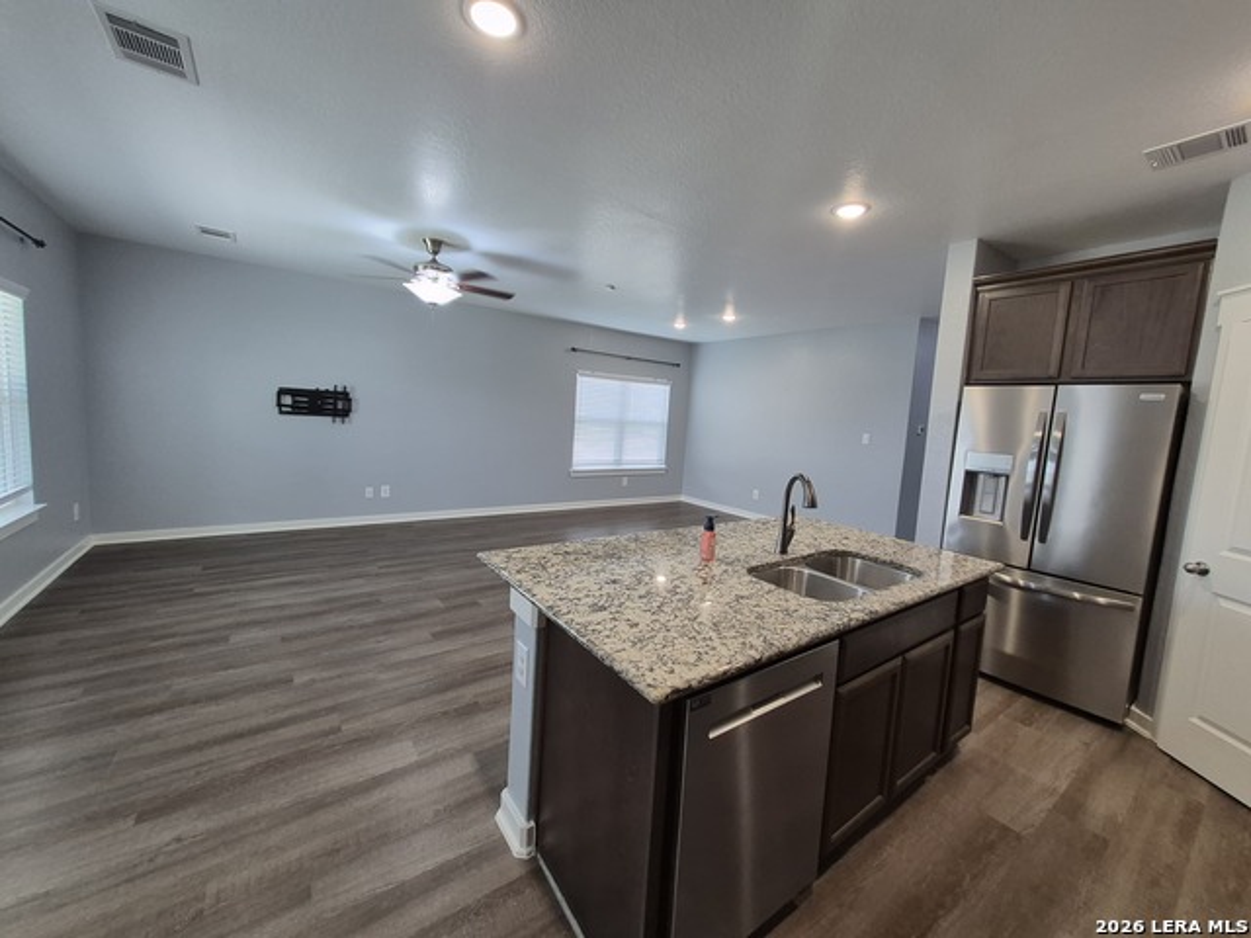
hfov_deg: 106.2
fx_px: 470
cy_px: 469
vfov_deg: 89.9
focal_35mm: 13
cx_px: 626
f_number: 2.2
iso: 160
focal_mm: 1.74
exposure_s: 1/60
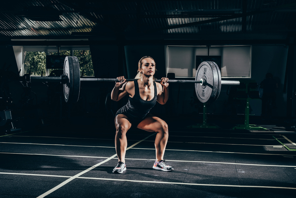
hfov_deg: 39.6
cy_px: 99
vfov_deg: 27.0
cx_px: 148
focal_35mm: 50
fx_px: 411
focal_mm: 50
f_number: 11
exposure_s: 1/200
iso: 100
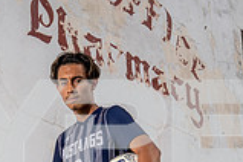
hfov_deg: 29.0
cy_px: 235
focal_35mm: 68
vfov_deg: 18.1
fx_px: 459
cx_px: 50
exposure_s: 1/250
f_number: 11
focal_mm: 24
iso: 125
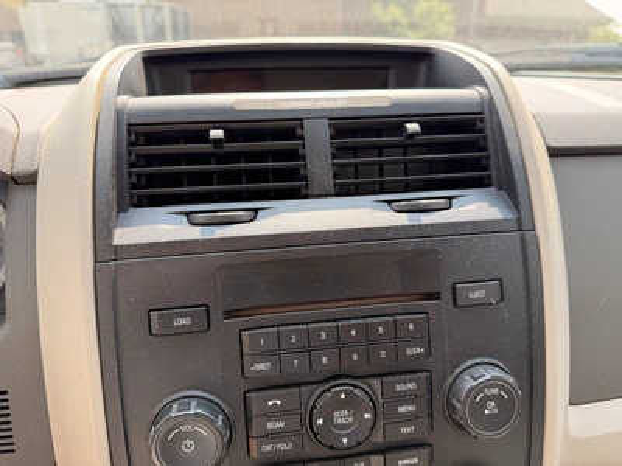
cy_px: 233
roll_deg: +0.0
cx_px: 311
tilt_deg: -18.9
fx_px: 431
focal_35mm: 24
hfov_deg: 71.6
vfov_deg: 56.8
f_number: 1.78
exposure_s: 1/262
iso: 64
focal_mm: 6.76
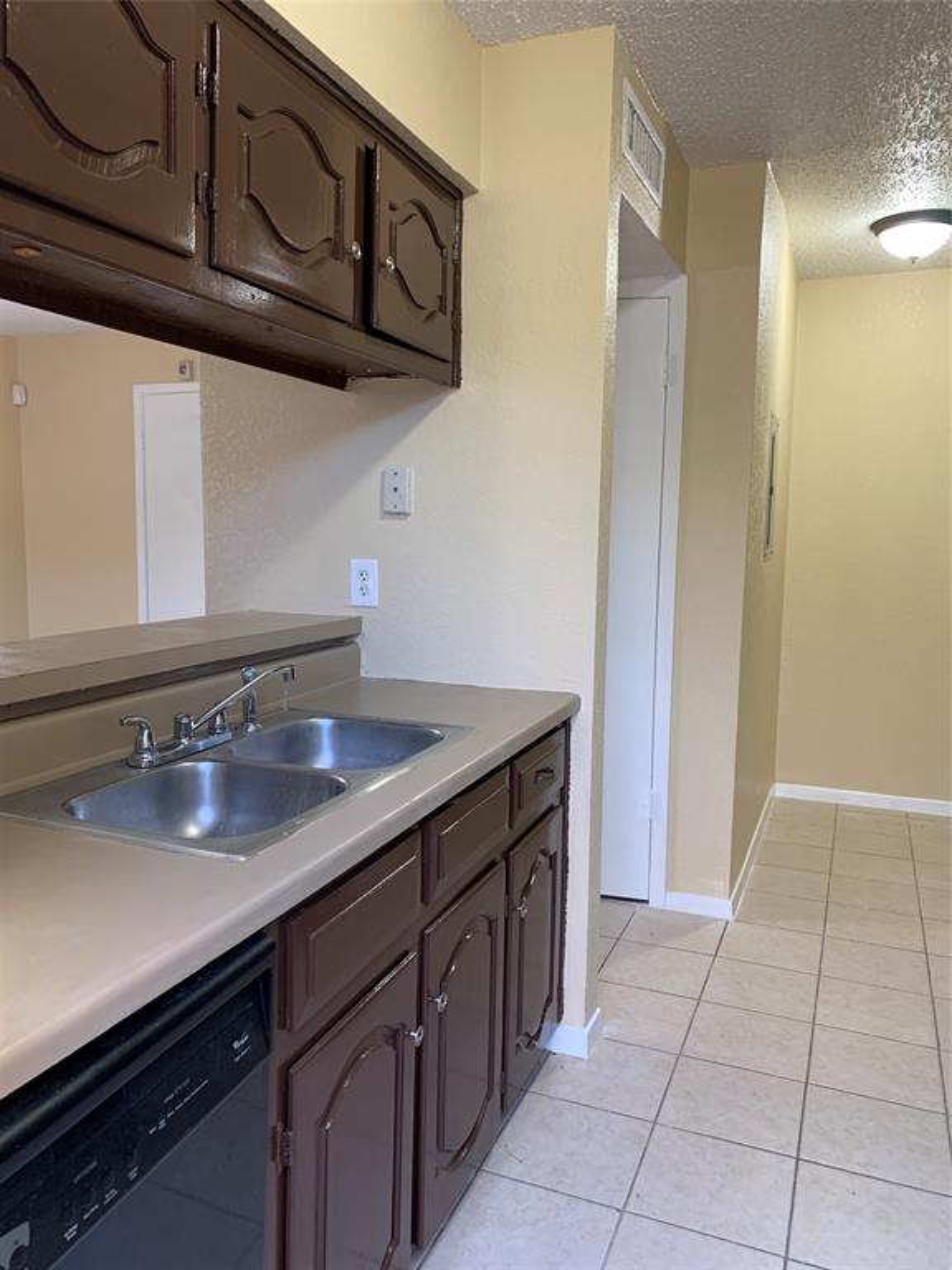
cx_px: 476
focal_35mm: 26
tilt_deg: -6.9
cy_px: 635
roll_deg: -1.7
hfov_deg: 53.1
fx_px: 953
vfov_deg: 67.3
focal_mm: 4.25
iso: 125
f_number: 1.8
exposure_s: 1/60
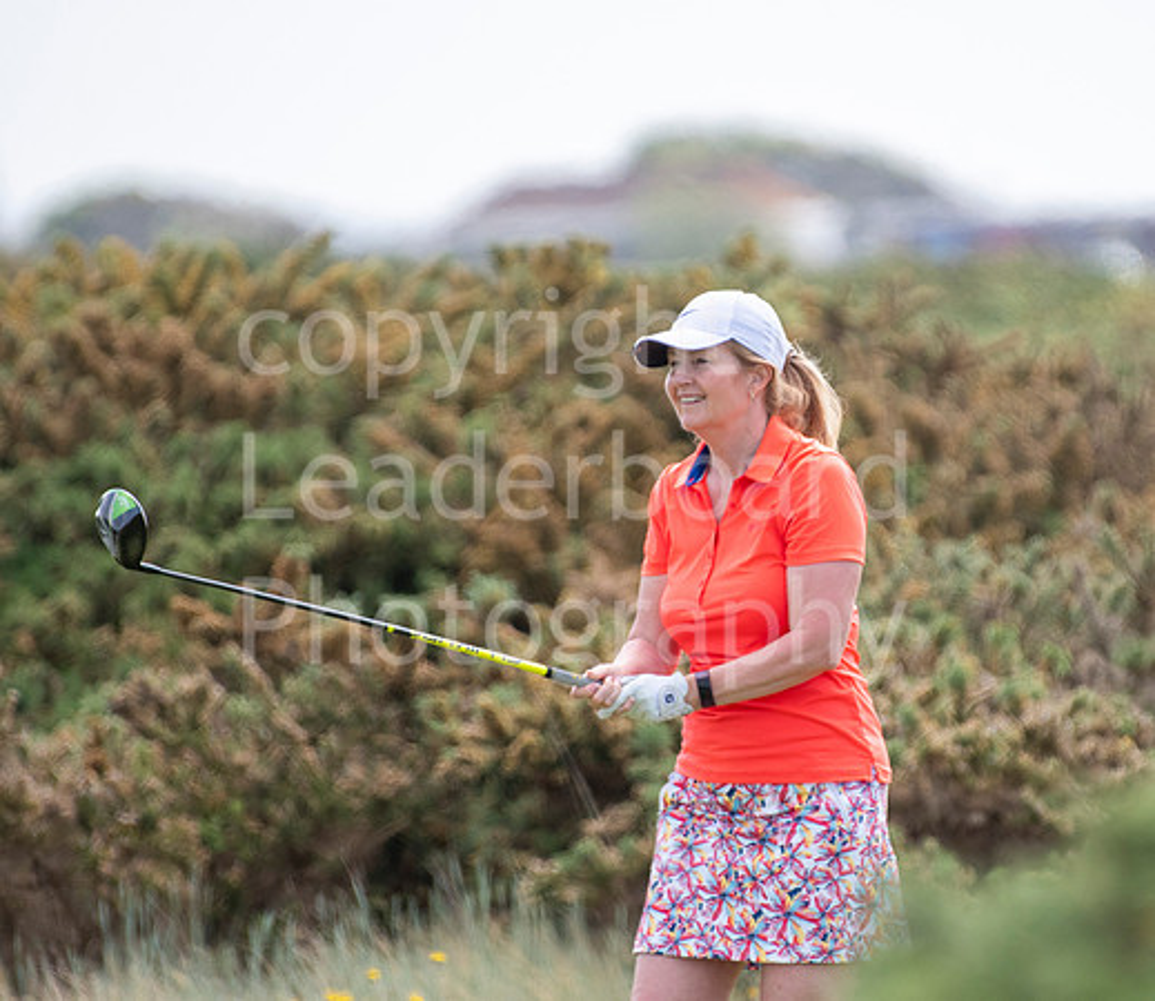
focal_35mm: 851
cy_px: 500
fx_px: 30048
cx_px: 751
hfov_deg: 2.2
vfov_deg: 1.9
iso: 500
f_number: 5.6
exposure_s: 1/1250
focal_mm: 480
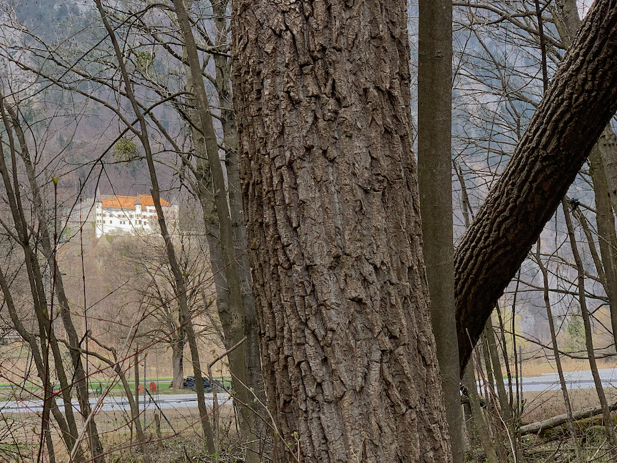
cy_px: 304
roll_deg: +1.5
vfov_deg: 20.4
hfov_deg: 27.0
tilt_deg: +3.2
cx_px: 299
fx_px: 1283
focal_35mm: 72
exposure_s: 1/444
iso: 16
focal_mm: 6
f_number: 2.4
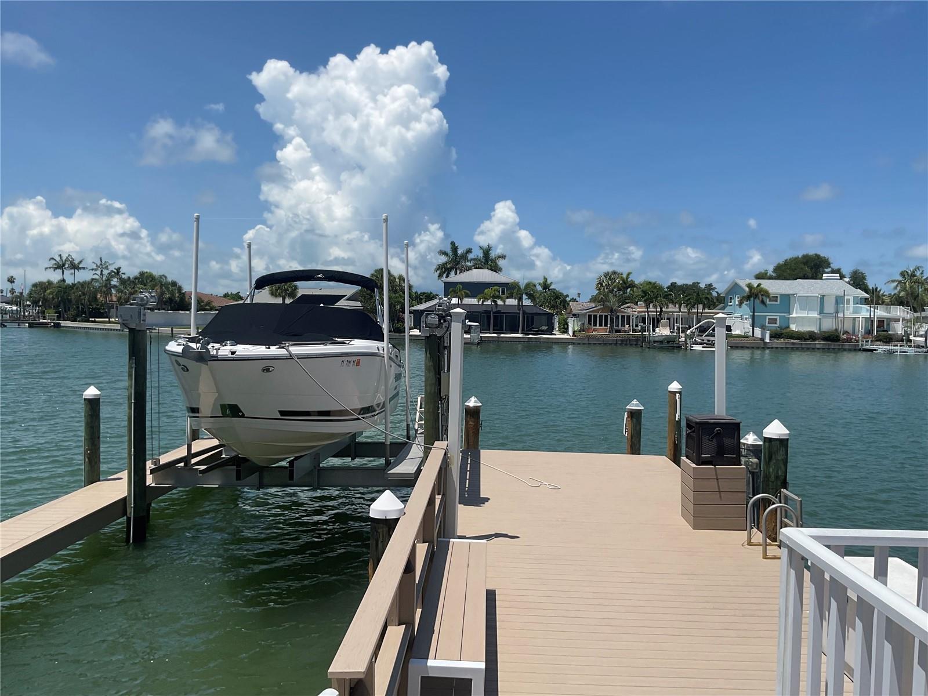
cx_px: 464
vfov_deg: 48.2
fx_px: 777
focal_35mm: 29
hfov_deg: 61.7
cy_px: 348
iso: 16
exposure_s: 1/3788
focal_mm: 3
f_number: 1.8
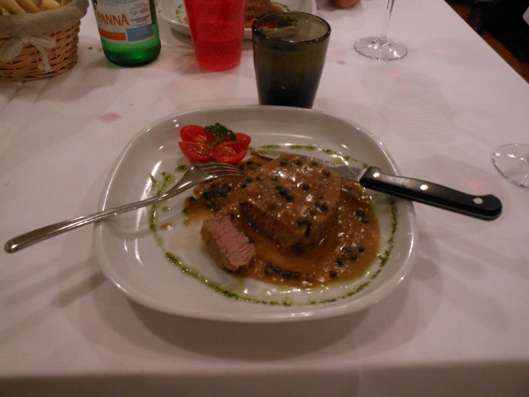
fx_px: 428
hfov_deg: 63.4
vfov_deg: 49.7
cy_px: 198
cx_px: 264
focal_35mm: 28
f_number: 3.7
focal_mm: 5
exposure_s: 1/6
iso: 400
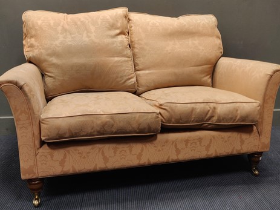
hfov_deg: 65.3
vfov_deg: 51.3
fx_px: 218
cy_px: 99
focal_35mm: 27
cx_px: 142
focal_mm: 4.25
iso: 500
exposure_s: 1/50
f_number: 1.7
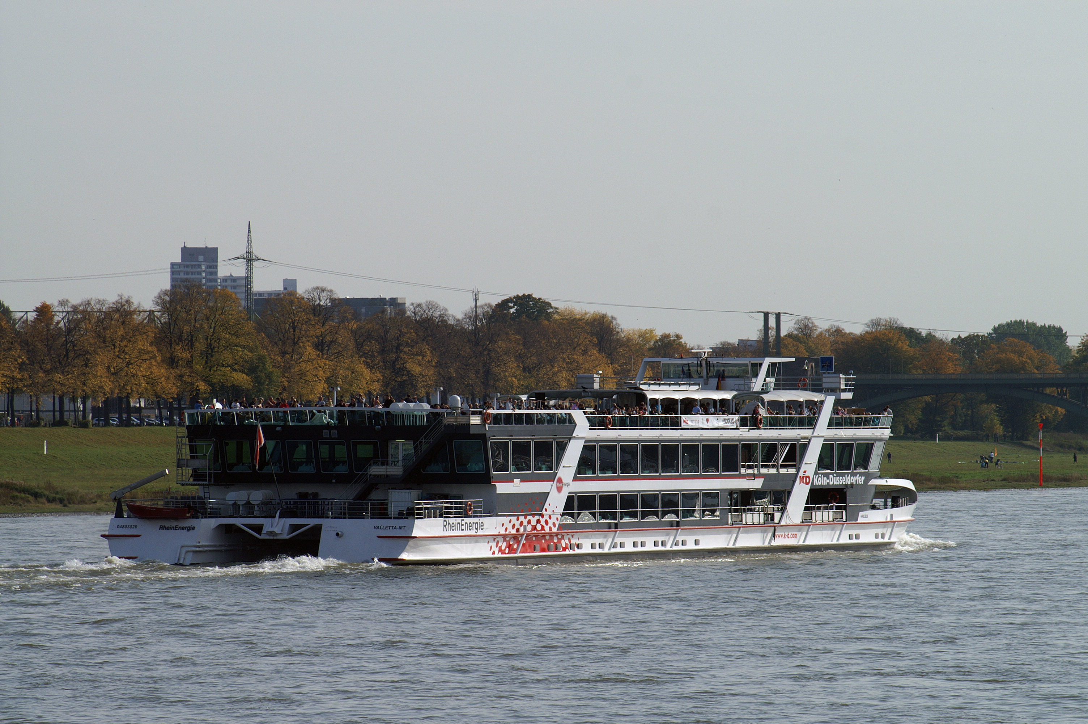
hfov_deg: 7.6
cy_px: 362
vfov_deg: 5.1
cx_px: 544
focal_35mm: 270
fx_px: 8153
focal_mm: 180
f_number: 11
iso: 100
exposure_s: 1/300
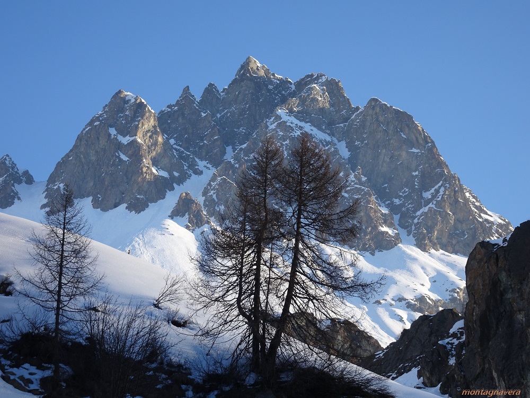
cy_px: 199
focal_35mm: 96
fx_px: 1470
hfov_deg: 20.4
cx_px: 265
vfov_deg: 15.4
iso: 80
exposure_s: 1/200
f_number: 5
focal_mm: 16.46
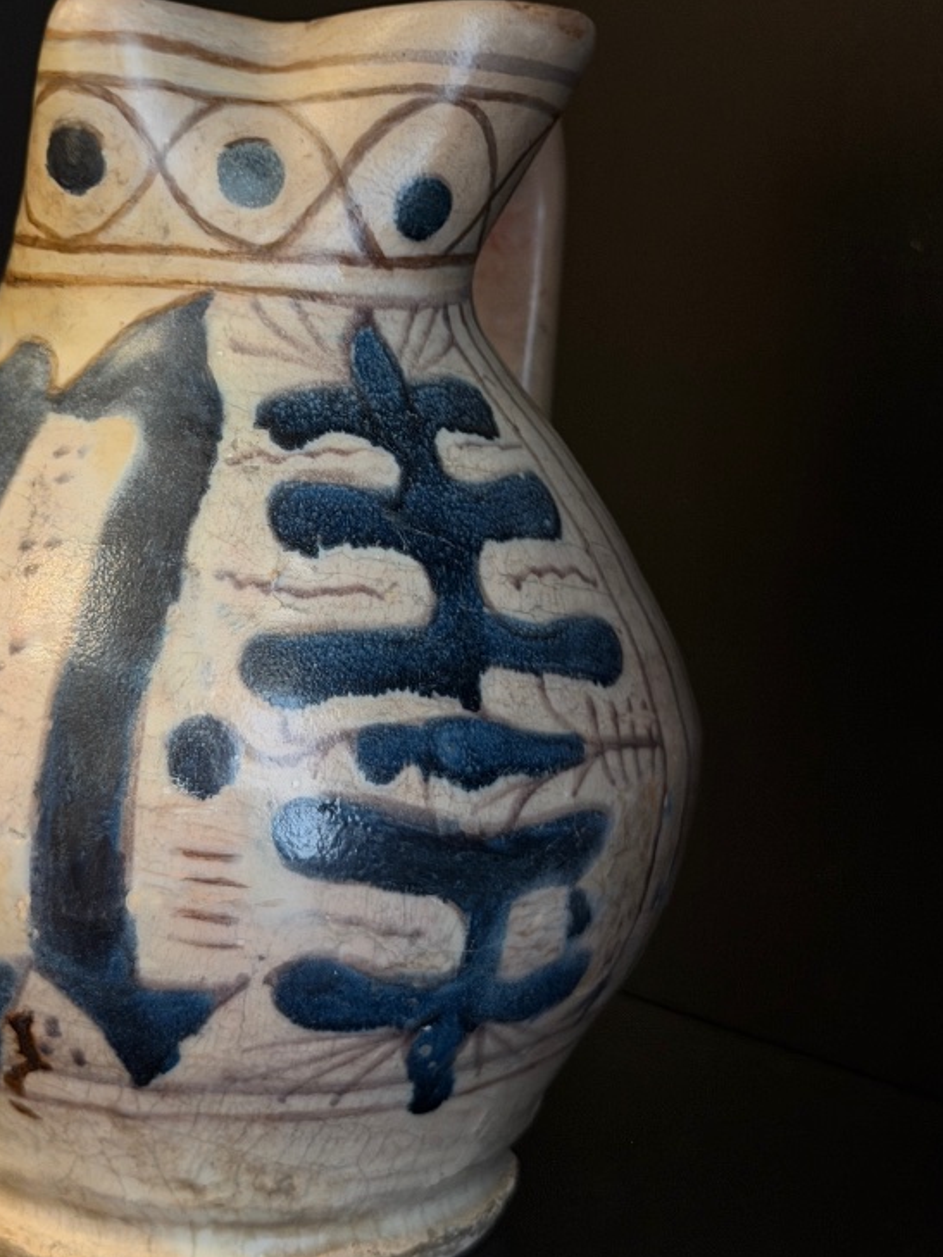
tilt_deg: -9.4
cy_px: 495
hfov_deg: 18.6
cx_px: 321
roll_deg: -1.5
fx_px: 2869
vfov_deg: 24.7
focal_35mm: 79
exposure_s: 1/50
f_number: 1.78
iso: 100
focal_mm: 6.76
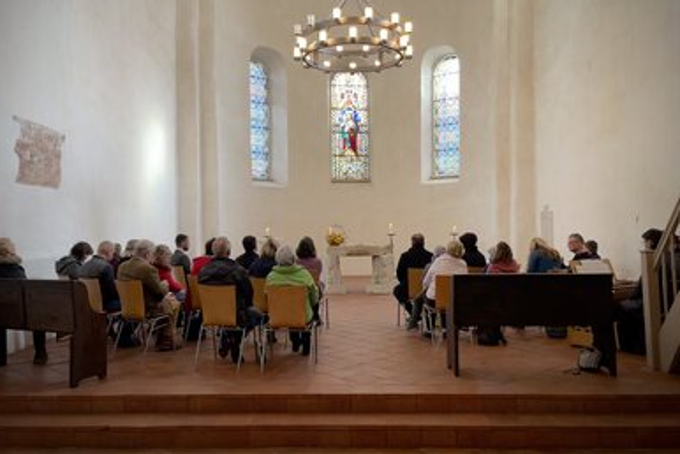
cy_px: 192
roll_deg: +0.6
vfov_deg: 46.3
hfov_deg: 65.4
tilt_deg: +3.2
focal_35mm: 28
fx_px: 529
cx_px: 329
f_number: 1.6
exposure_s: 1/50
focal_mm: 5.1
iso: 100
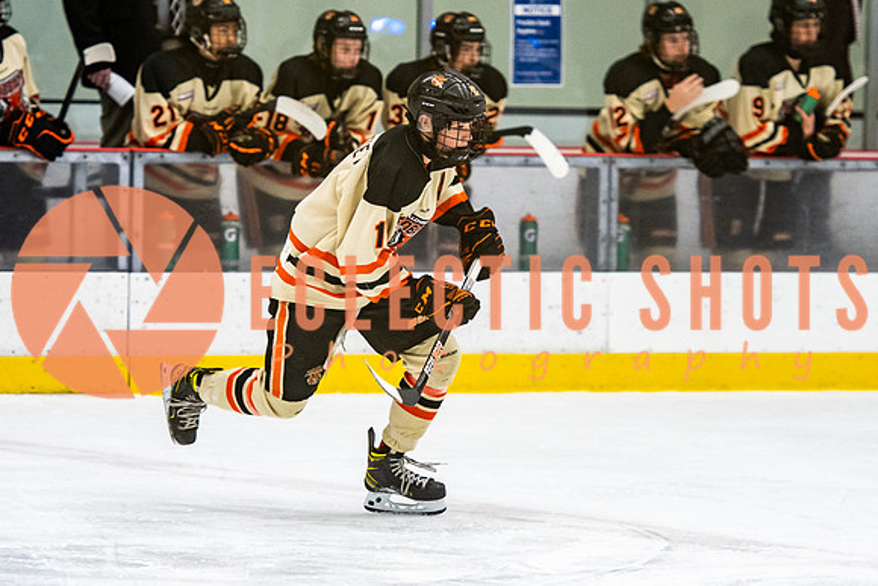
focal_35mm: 287
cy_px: 246
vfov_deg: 4.8
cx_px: 417
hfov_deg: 7.2
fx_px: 7012
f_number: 2.8
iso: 1600
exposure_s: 1/640
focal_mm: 140
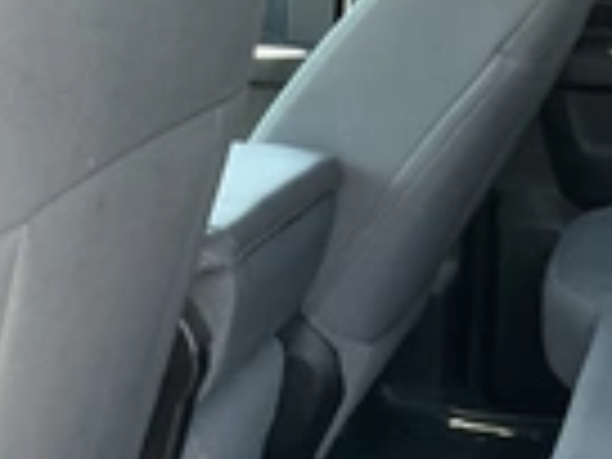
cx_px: 518
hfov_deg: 22.6
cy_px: 612
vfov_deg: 16.3
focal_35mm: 85
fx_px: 1503
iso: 64
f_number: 1.8
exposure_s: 1/122
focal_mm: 3
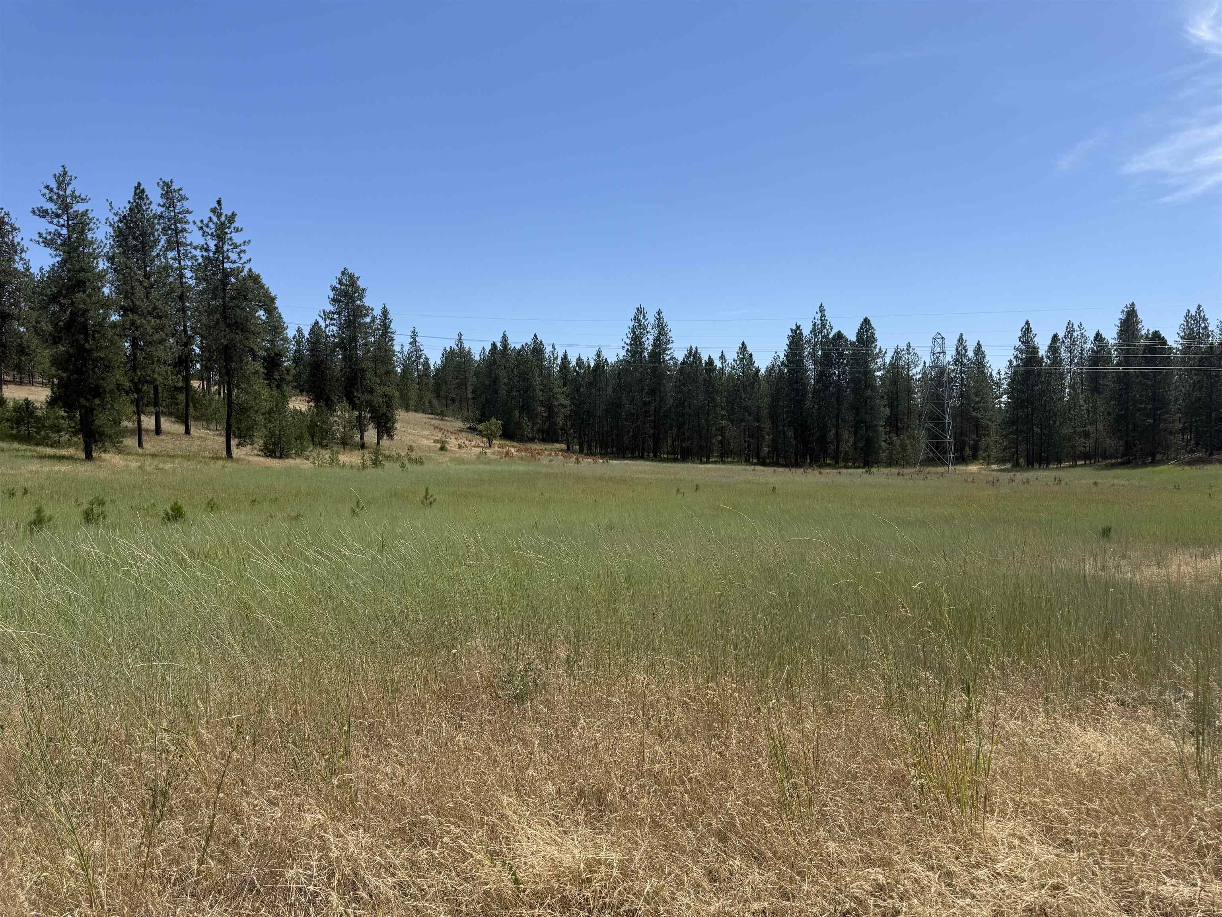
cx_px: 611
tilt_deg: -1.3
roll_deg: +0.8
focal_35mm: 24
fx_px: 847
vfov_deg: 56.8
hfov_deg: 71.6
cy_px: 458
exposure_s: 1/5714
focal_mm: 6.76
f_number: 1.78
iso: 80
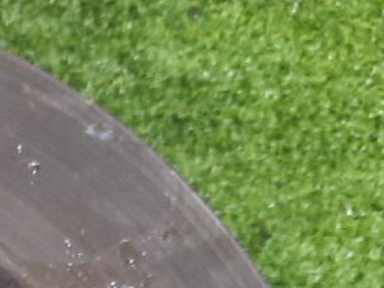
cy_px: 651
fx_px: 1421
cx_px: -342
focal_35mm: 128
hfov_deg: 13.5
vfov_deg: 10.3
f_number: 2
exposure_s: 1/25
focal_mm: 4.6
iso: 374
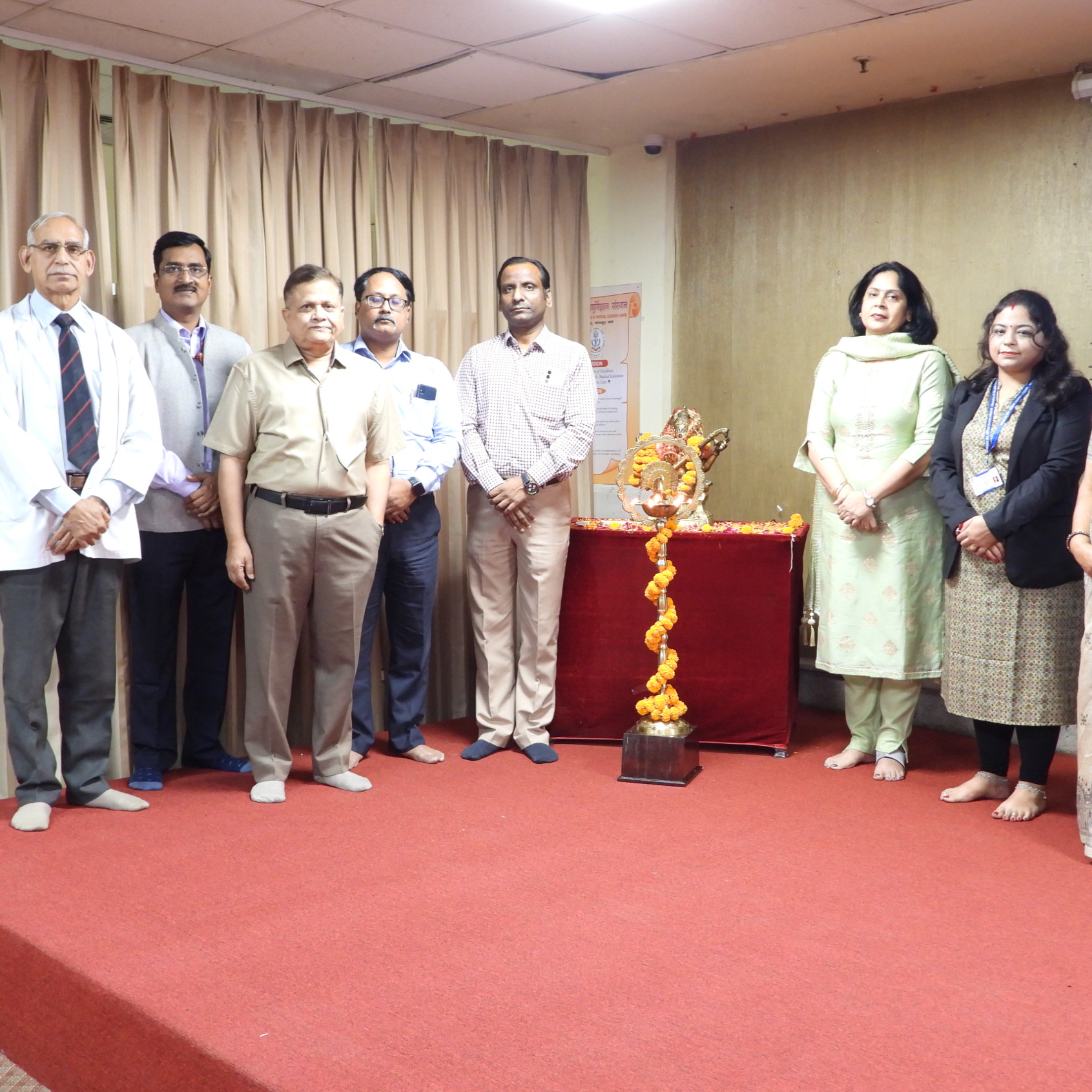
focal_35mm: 38
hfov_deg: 43.8
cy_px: 548
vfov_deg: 43.9
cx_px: 581
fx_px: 1356
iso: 400
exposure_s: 1/10
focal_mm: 5.8
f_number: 3.2
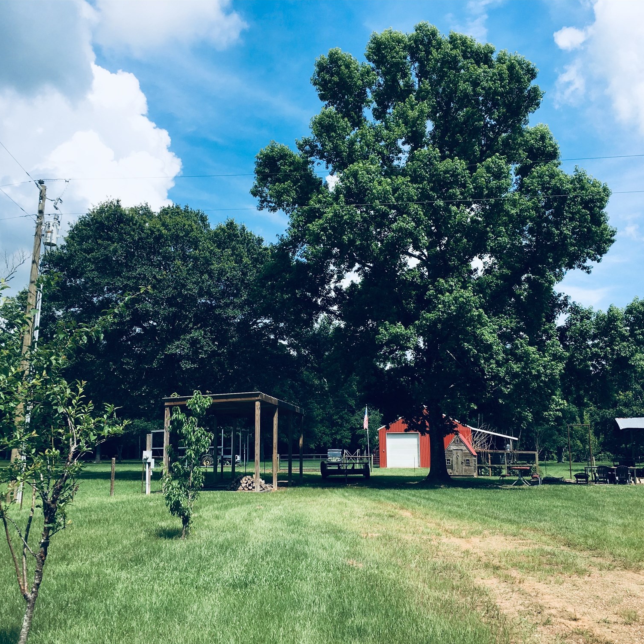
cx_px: 335
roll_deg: +0.2
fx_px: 737
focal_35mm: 35
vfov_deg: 47.2
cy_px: 329
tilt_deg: +9.6
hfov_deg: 47.2
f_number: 2.2
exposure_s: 1/1479
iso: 25
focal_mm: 4.15
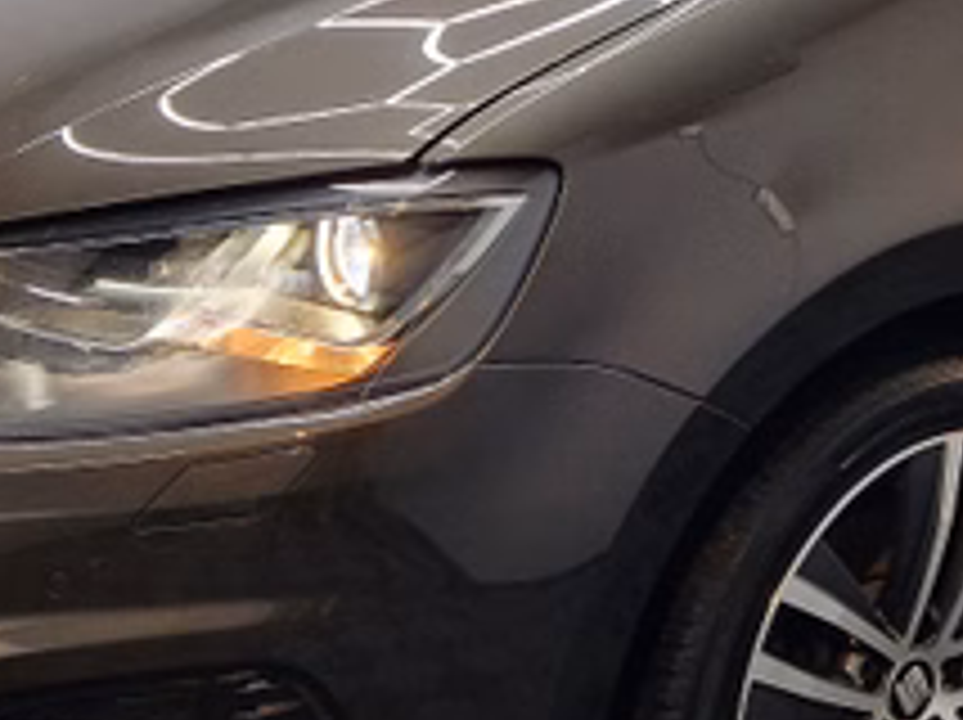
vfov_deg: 16.3
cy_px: -176
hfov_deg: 22.3
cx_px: 837
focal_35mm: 86
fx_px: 2390
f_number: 1.8
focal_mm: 5.4
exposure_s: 1/100
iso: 80
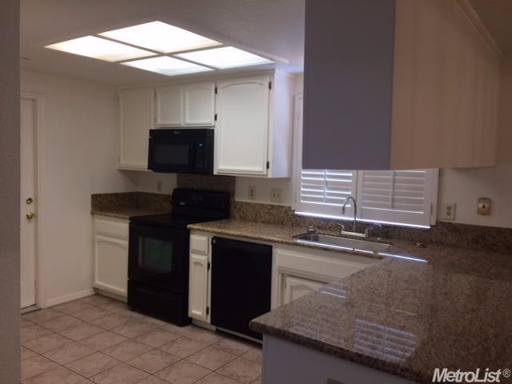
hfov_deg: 61.7
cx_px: 256
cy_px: 192
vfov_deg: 48.2
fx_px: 429
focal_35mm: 29
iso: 40
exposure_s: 1/40
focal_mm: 4.15
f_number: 2.2
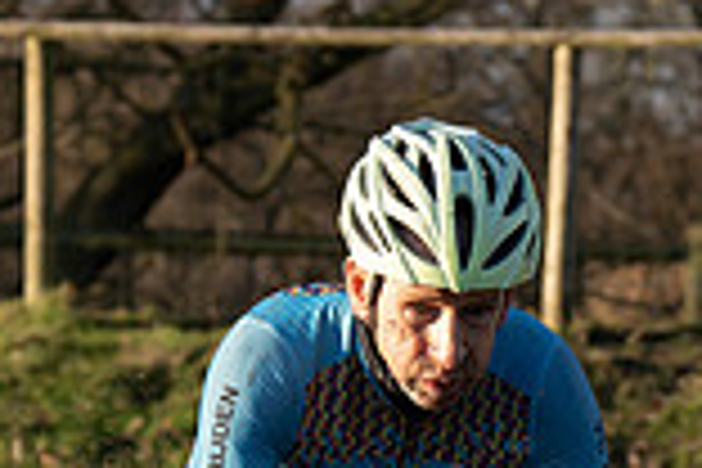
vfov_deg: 3.5
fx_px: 7565
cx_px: 859
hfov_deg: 5.3
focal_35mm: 388
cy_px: 560
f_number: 4.5
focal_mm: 81
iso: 250
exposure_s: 1/1000
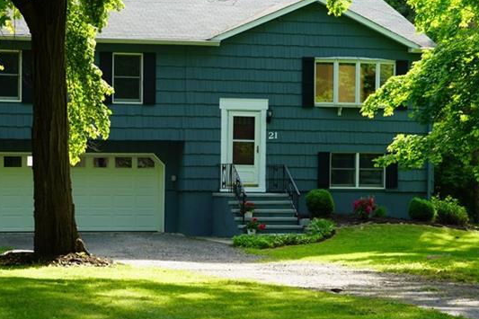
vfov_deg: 9.5
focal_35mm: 144
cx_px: 226
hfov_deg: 14.3
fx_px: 1915
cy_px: 279
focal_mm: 75
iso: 100
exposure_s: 1/80
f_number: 5.6
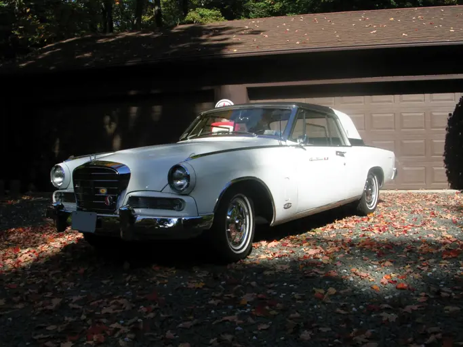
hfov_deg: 49.0
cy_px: 174
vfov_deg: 37.8
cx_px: 232
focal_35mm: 38
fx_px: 509
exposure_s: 1/224
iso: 50
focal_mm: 5.8
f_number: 5.6
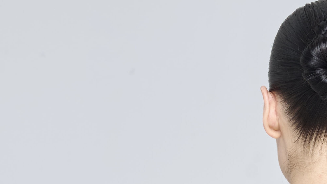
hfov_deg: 7.3
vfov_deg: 4.0
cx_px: 344
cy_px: 494
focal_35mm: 295
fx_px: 2558
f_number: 8
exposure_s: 1/125
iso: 200
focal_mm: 85
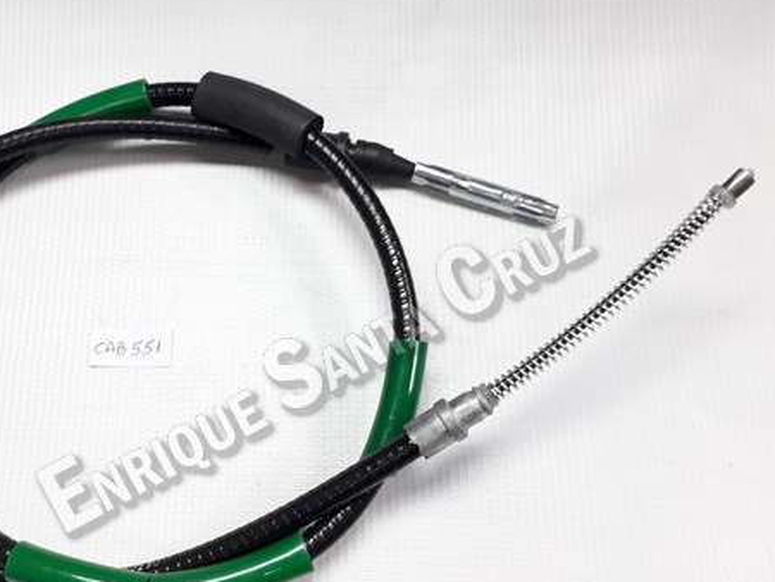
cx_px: 313
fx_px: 806
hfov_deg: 51.0
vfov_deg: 39.7
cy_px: 293
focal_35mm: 36
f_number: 1.9
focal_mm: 3.6
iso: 125
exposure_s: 1/33
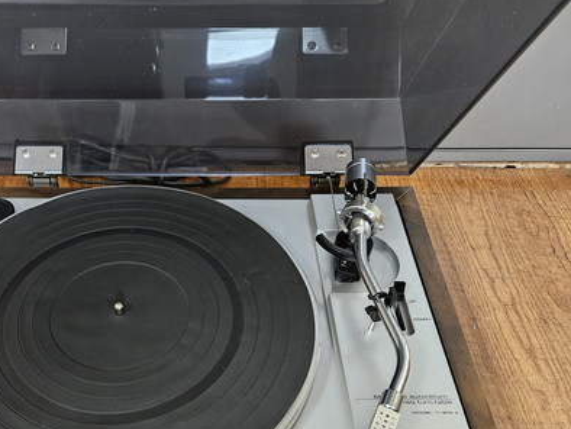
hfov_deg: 51.7
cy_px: 319
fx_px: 578
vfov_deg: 39.7
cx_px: 194
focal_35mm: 35
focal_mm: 5.4
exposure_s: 1/25
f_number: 1.8
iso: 640
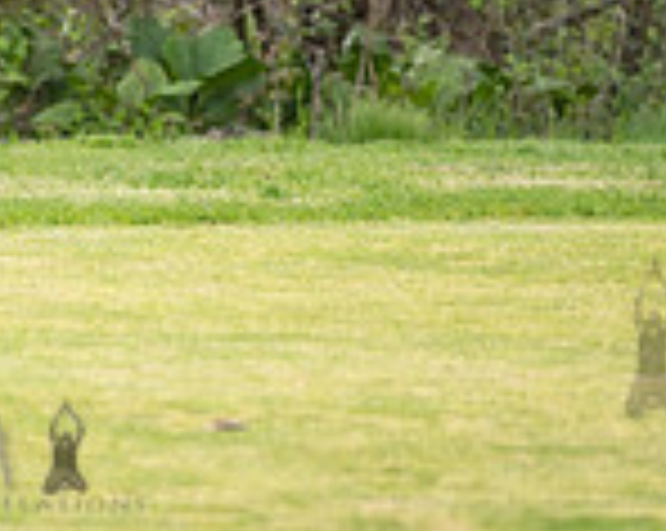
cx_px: -220
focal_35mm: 736
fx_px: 14488
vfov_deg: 2.1
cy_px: -317
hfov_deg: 2.6
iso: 400
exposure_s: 1/1000
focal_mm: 200
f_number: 3.5
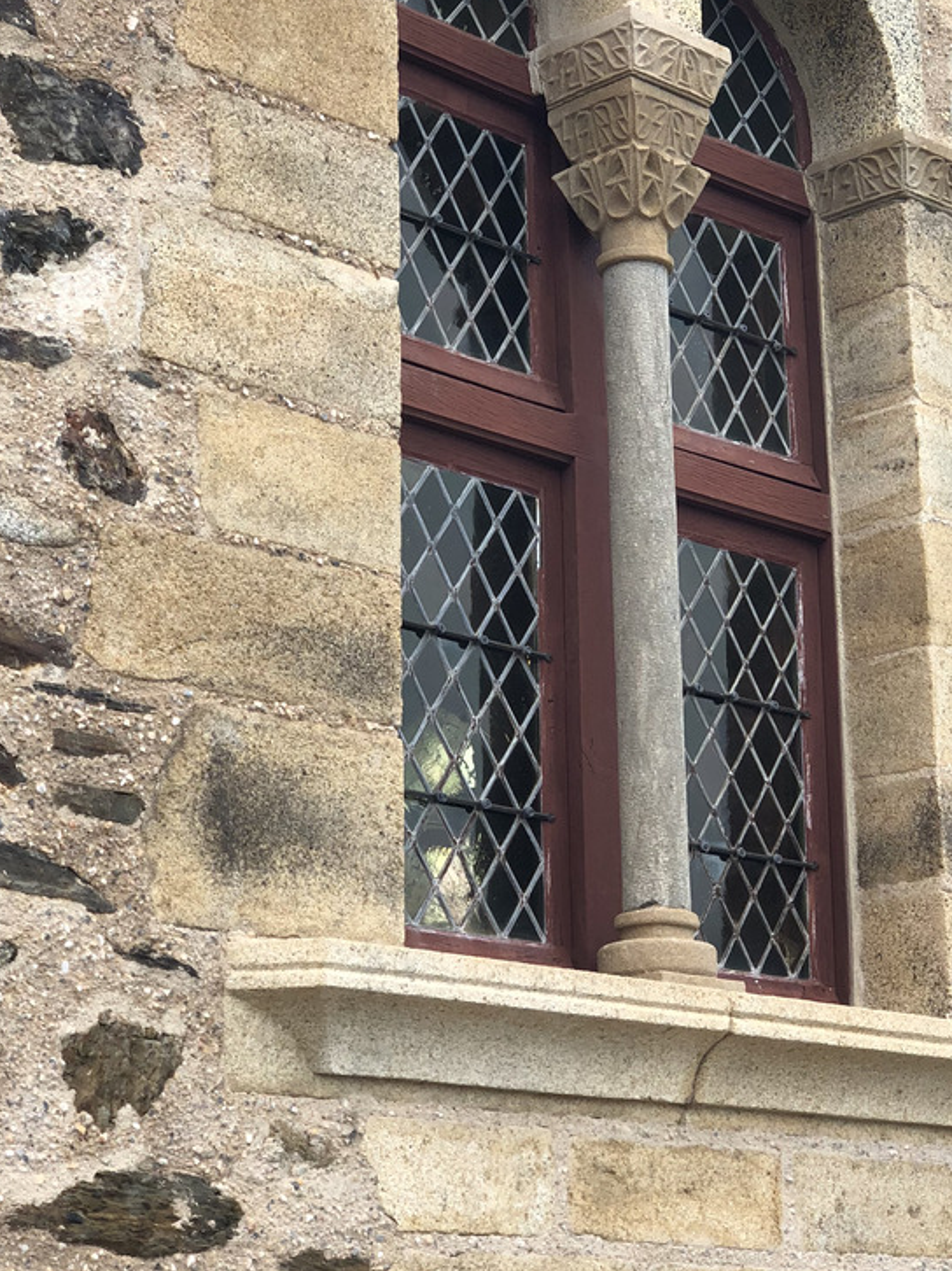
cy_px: 562
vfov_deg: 22.8
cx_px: 639
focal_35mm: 86
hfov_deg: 17.1
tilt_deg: +16.3
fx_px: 3155
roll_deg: +2.9
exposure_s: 1/397
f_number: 2.4
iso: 16
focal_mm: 6
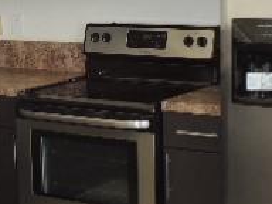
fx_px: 864
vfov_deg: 13.4
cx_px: 81
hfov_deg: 17.8
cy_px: 44
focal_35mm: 110
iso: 200
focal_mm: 5.8
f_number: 3.2
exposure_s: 1/30
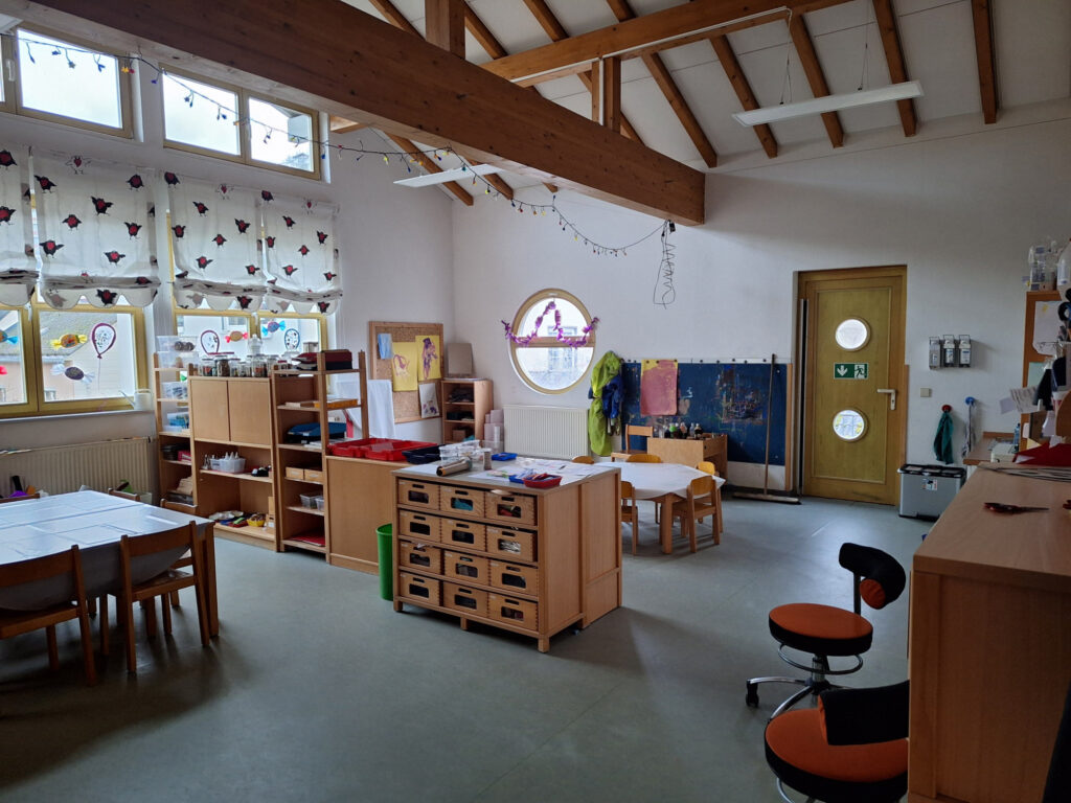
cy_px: 402
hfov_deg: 73.9
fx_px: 712
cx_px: 536
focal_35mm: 23
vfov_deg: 58.9
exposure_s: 1/25
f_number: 1.8
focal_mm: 5.5
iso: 250
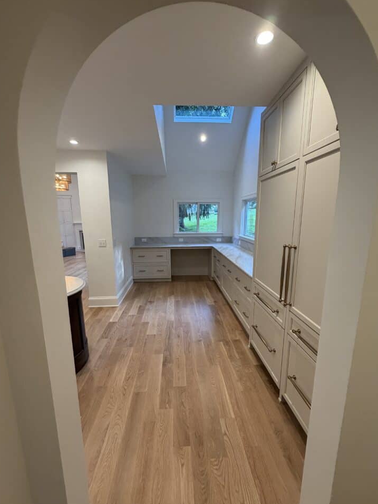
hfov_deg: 81.7
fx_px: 218
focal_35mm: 15
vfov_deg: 98.2
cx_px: 186
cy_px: 258
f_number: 2.2
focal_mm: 2.22
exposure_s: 1/120
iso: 320
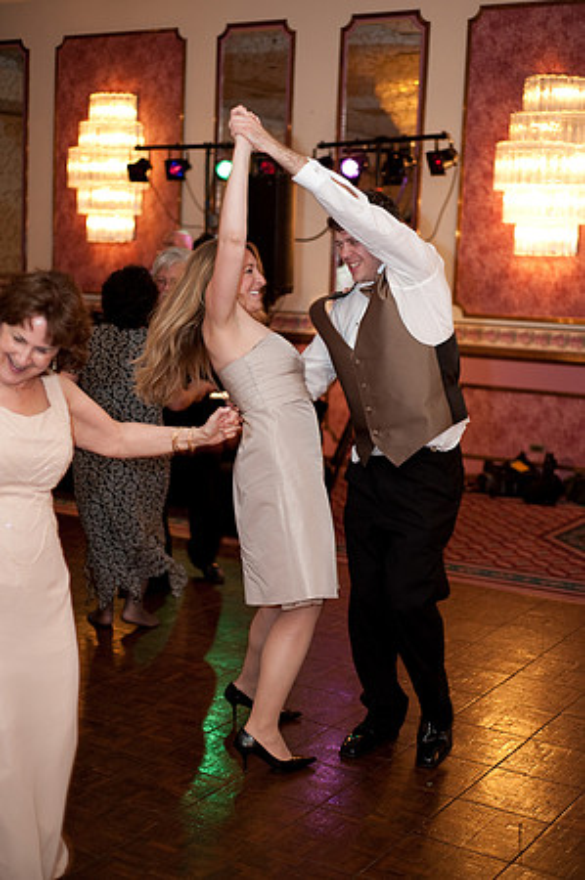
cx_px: 292
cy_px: 440
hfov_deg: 26.9
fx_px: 1221
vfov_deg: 39.6
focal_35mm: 50
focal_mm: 50
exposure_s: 1/60
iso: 1250
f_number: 2.2
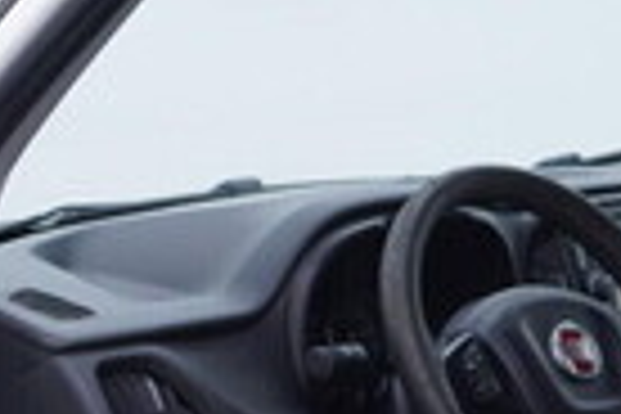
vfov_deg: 9.5
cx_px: -158
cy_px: 389
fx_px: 2467
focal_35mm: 143
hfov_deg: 13.9
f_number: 3.5
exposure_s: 1/60
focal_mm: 24
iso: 125
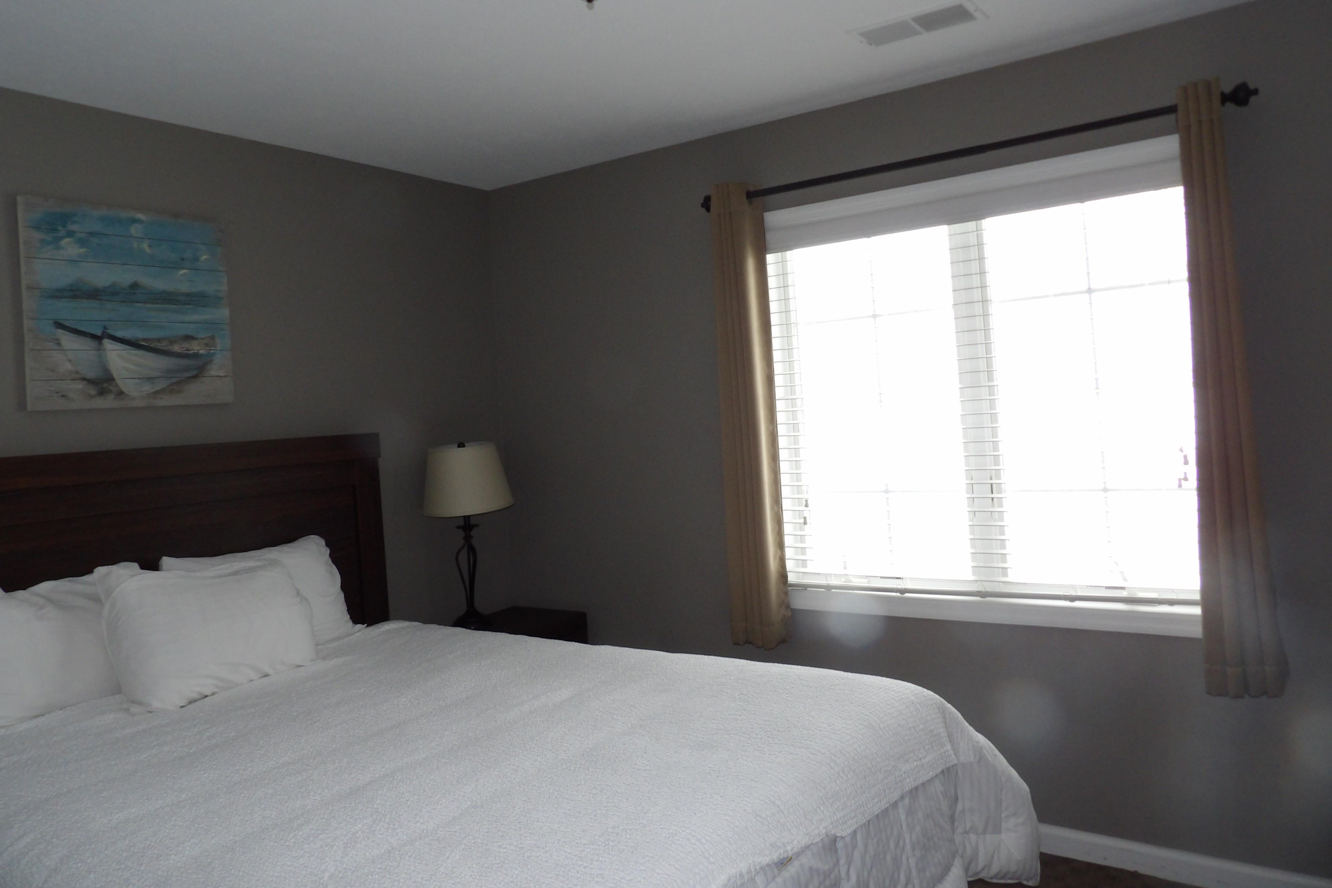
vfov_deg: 51.2
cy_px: 393
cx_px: 666
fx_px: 925
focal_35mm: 25
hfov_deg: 71.5
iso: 200
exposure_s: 1/33
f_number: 3.2
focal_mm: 4.3
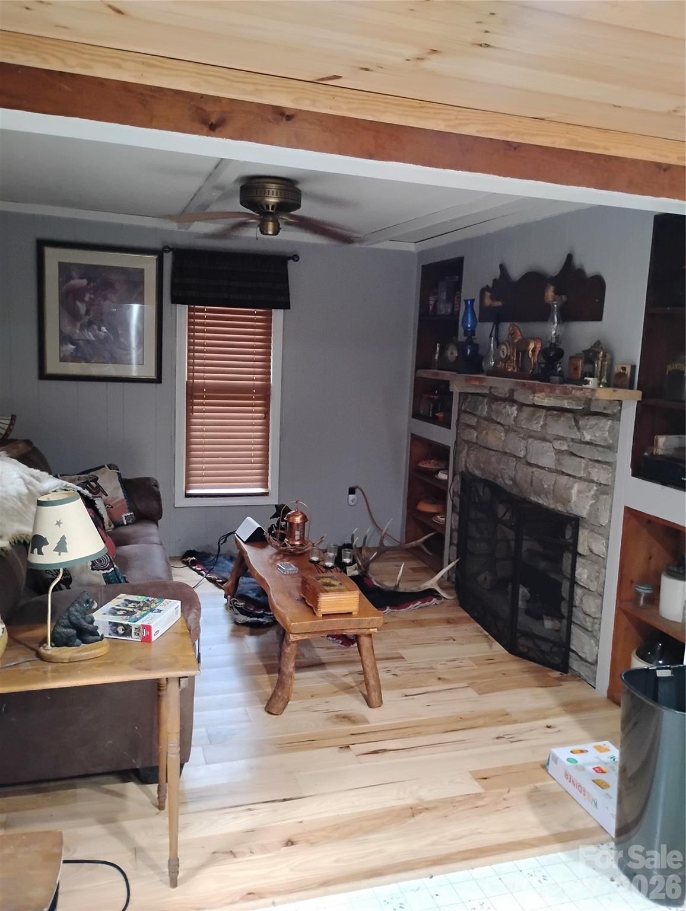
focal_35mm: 28
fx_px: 738
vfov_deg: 63.4
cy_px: 456
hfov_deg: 49.8
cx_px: 343
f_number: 1.8
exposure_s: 1/24
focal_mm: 4.26
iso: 1959
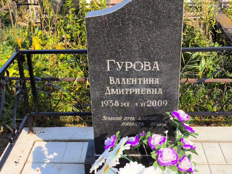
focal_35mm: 50
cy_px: 87
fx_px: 335
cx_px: 116
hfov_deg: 38.2
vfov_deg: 29.1
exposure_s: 1/901
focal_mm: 4.71
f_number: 1.7
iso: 50
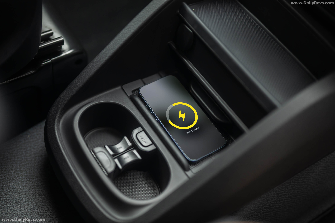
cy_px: 112
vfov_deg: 27.0
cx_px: 168
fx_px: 465
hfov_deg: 39.6
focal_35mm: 50
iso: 800
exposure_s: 1/160
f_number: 1.2
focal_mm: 50
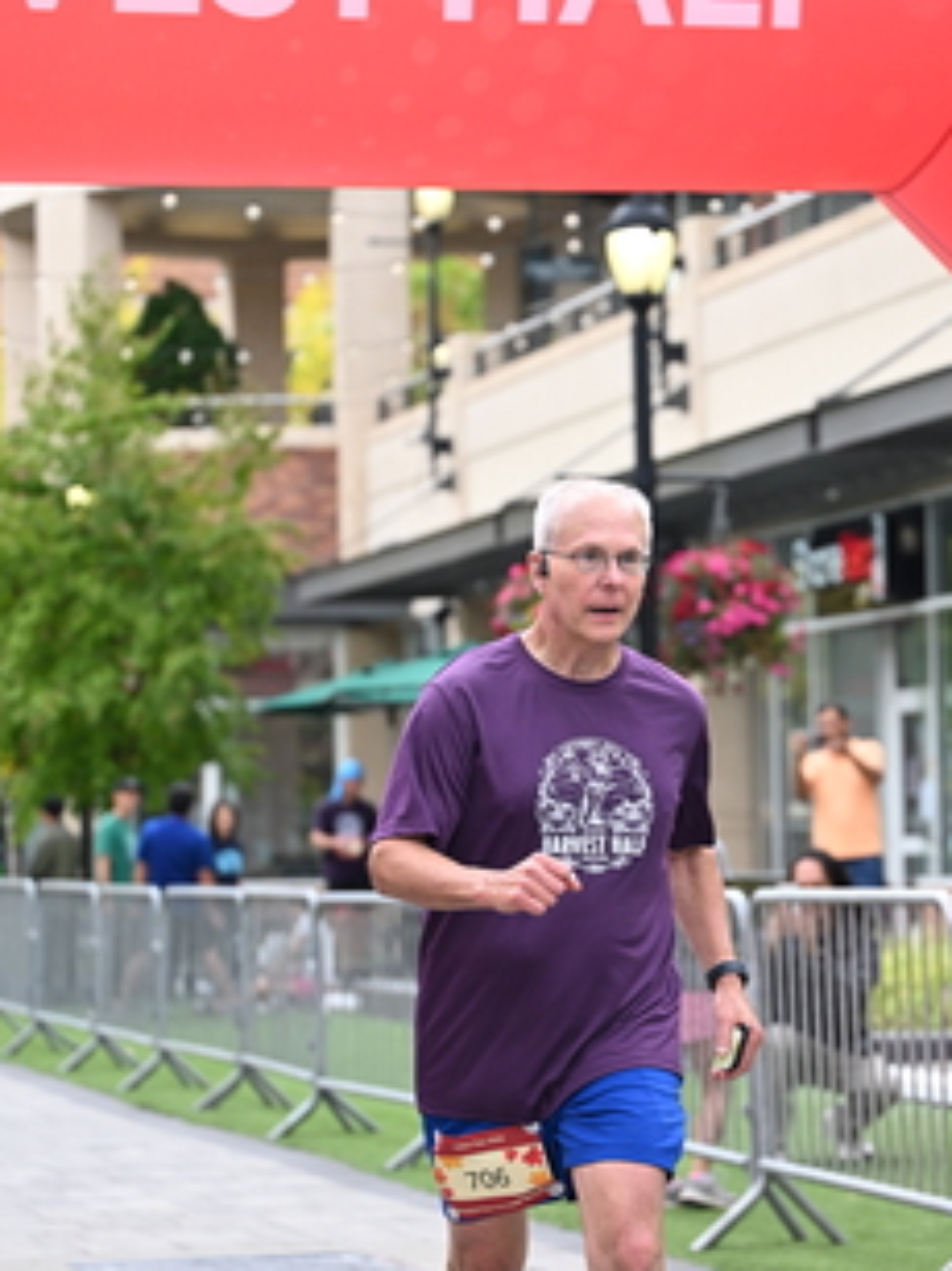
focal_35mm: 124
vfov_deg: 15.9
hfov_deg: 11.9
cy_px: 716
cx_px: 755
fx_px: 4550
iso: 800
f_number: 2.8
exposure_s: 1/2000
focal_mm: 72
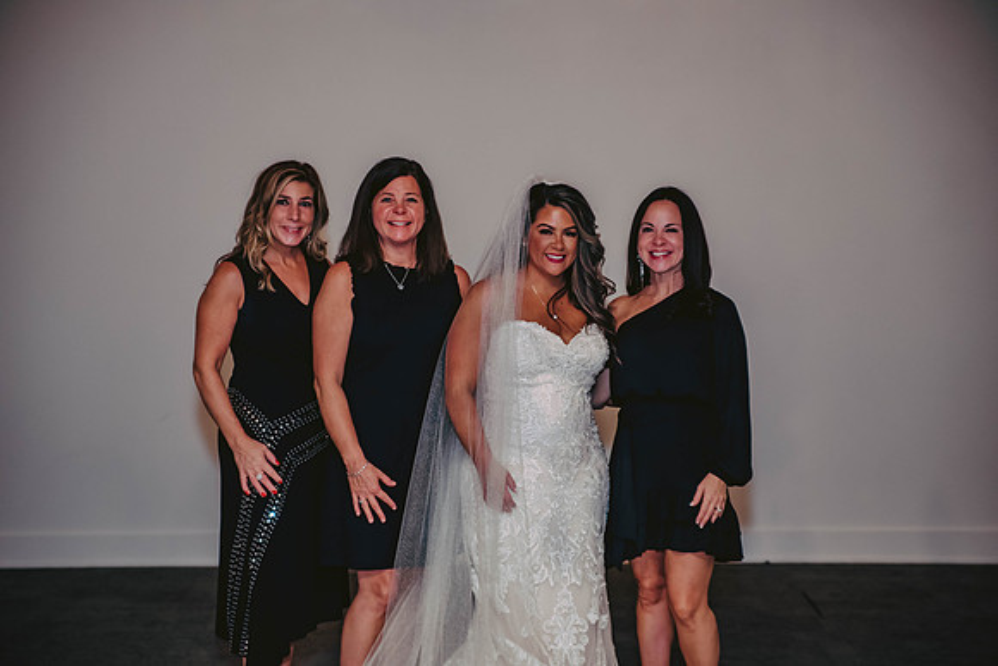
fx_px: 2080
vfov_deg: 18.2
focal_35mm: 75
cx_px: 499
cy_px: 333
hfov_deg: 27.0
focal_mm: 75
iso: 1250
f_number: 3.2
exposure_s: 1/60
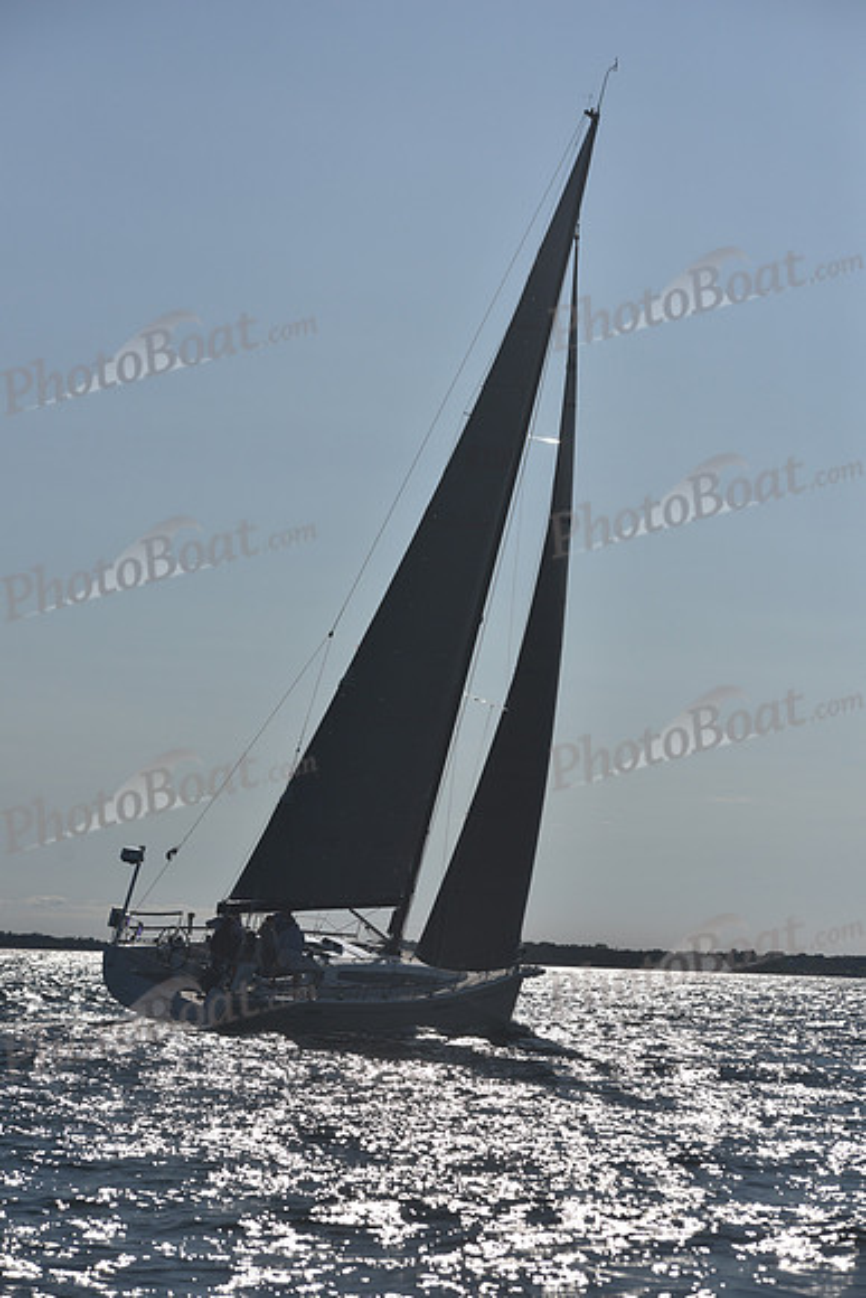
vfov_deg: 20.8
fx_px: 3534
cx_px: 433
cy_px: 649
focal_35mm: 98
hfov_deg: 14.0
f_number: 5.6
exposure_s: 1/4000
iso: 250
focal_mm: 98
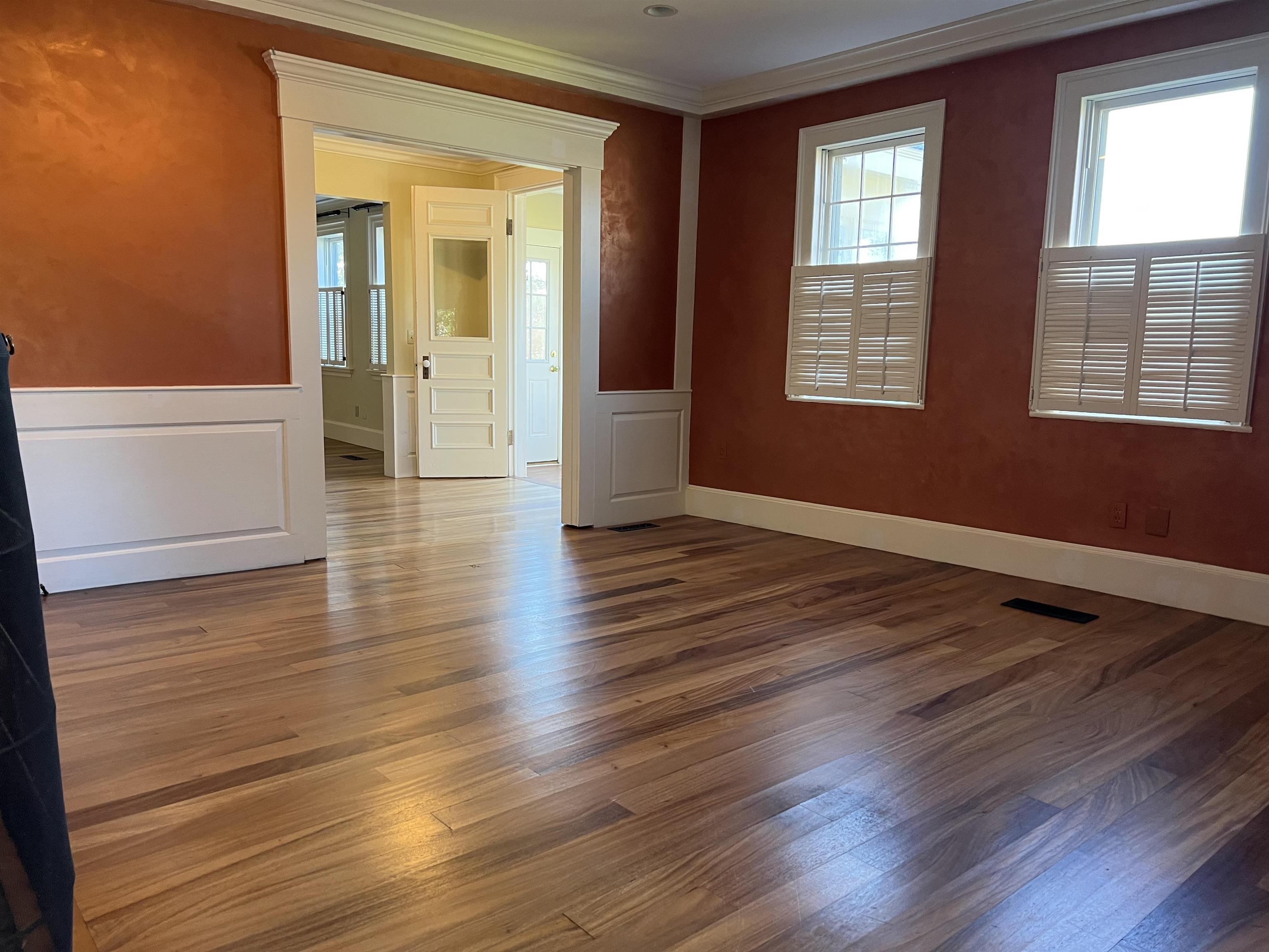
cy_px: 476
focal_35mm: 26
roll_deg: -1.6
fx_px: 953
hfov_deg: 67.3
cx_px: 634
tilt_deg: -9.3
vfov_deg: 53.1
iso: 100
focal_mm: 5.7
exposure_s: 1/60
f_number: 1.5
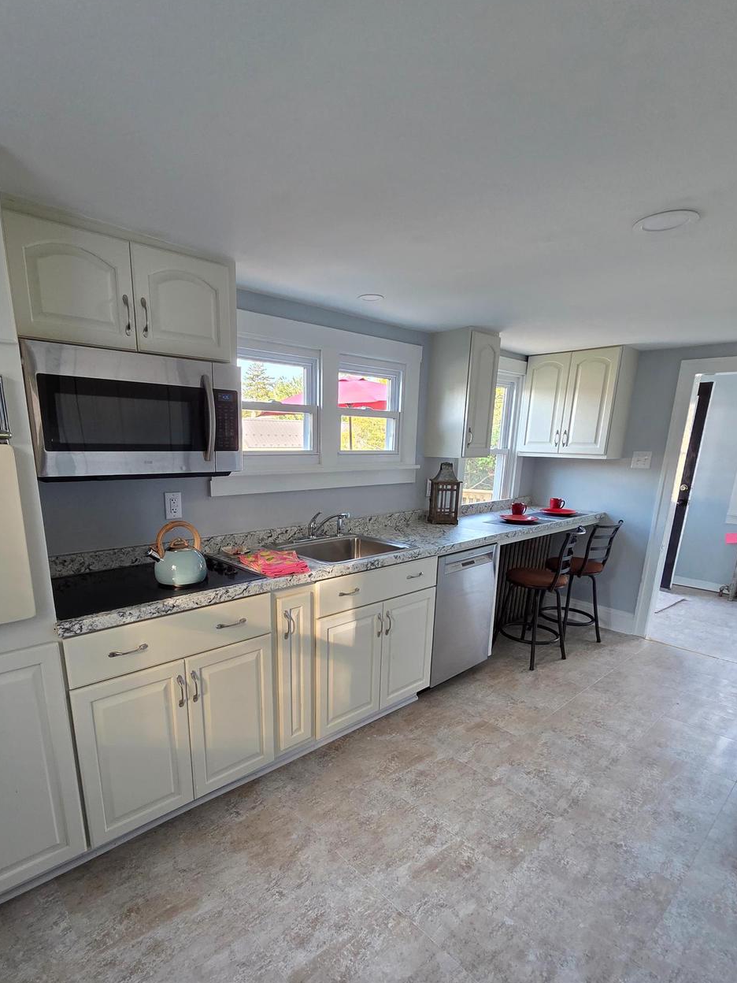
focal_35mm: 16
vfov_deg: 93.7
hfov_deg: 77.8
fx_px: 454
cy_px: 571
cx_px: 324
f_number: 2.2
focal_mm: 2.2
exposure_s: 1/60
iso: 160
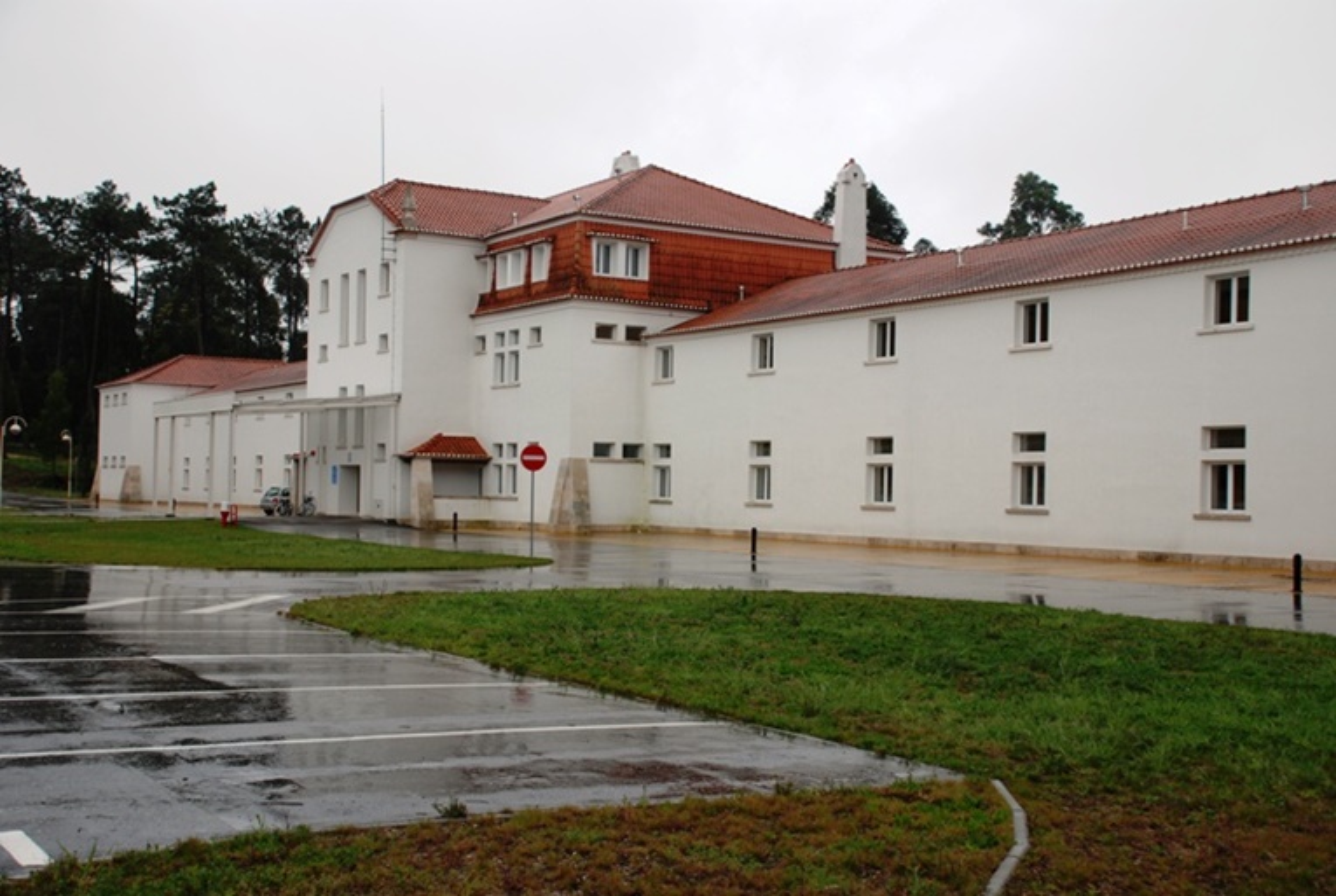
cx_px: 668
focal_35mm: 42
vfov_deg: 32.0
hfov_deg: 46.3
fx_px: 1561
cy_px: 448
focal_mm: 28
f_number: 5.6
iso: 180
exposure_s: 1/125
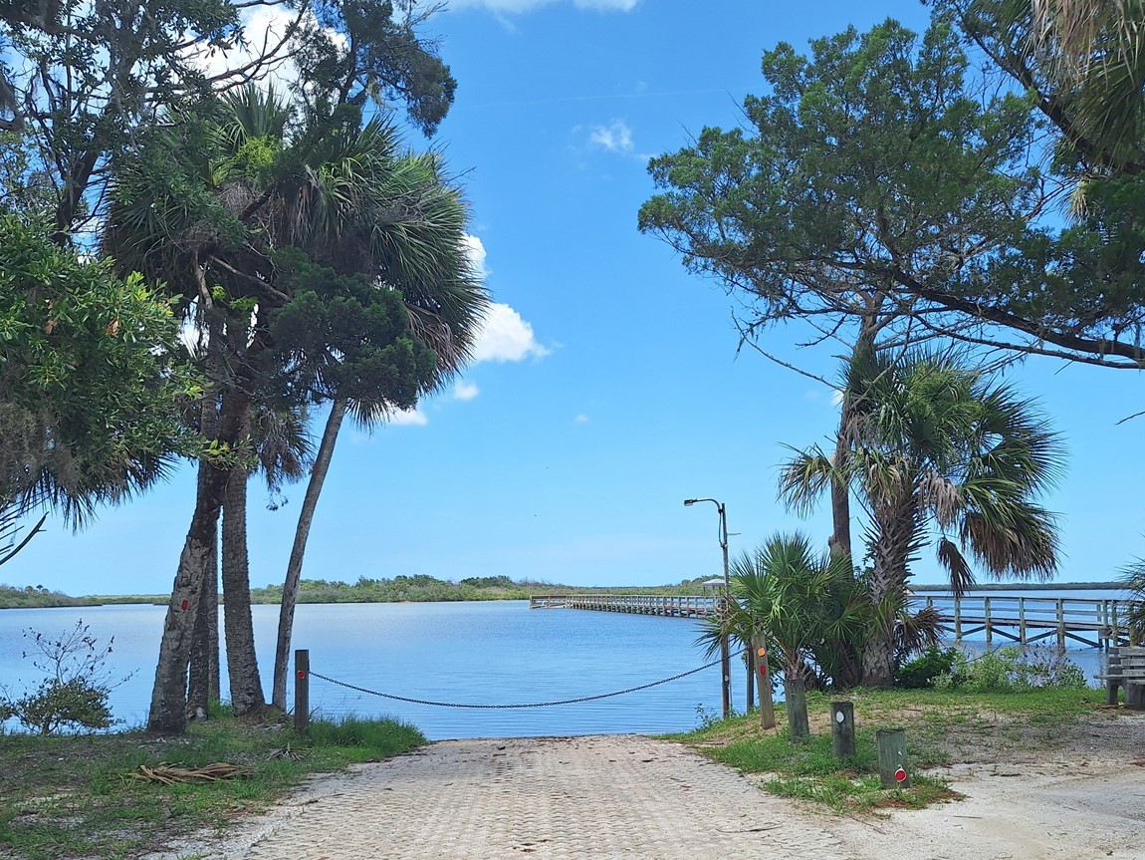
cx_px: 566
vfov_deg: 43.8
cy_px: 534
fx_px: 1059
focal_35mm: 32
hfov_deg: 56.8
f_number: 1.8
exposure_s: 1/2151
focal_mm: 5.54
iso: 40
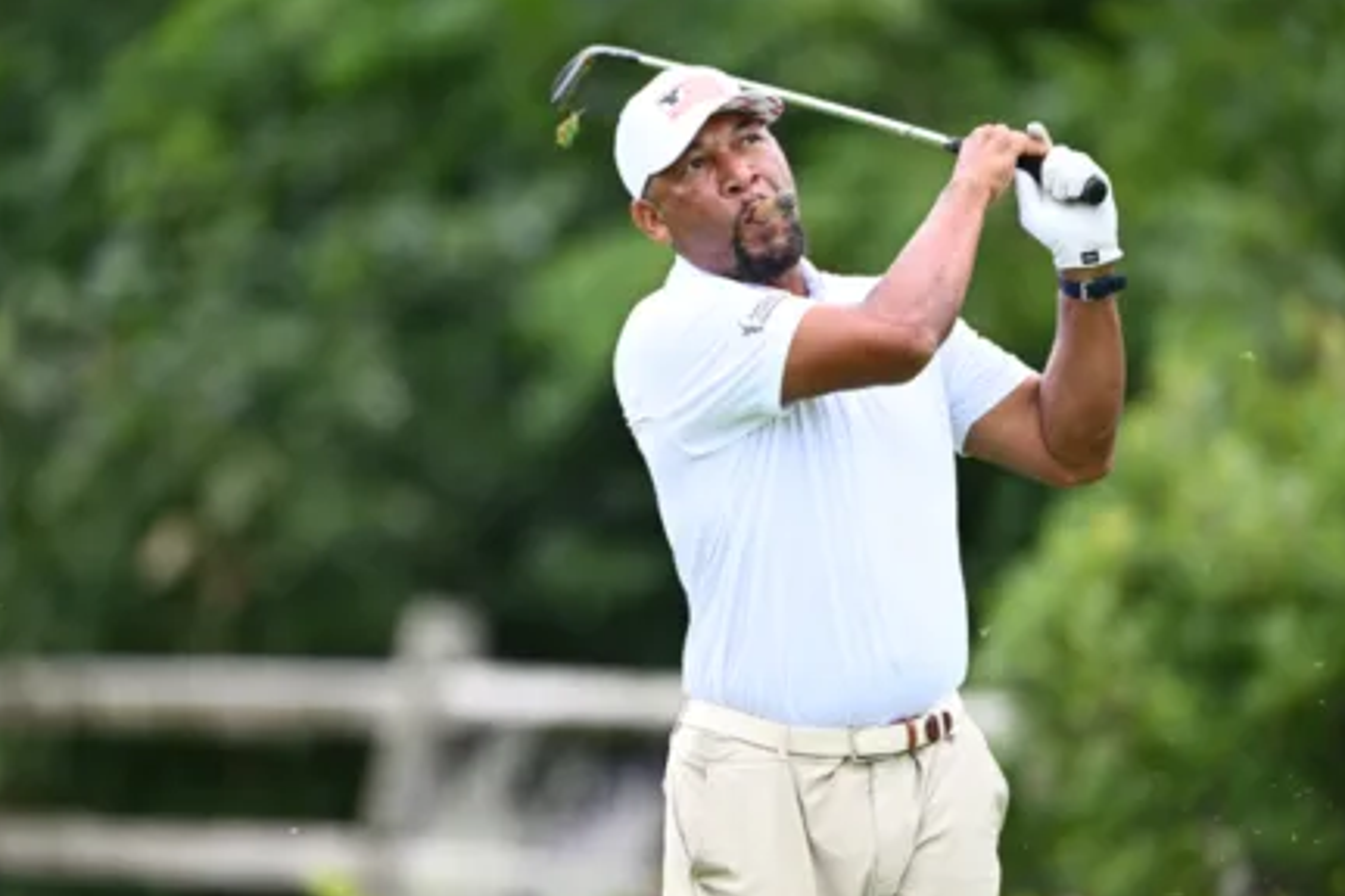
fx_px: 15578
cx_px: 669
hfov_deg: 4.9
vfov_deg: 3.3
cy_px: 457
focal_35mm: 417
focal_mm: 400
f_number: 3.2
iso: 800
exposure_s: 1/2000
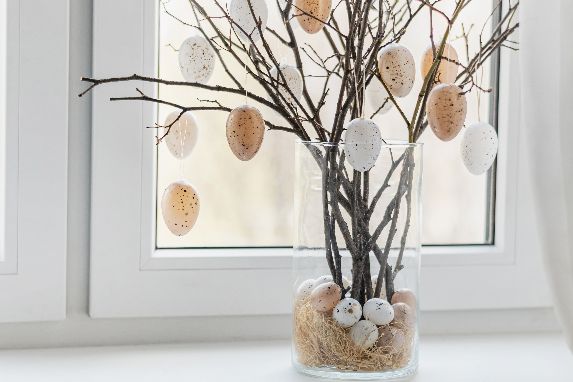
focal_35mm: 94
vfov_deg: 14.5
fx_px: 1496
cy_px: 174
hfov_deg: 21.7
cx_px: 285
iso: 100
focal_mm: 50
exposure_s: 1/125
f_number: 1.8
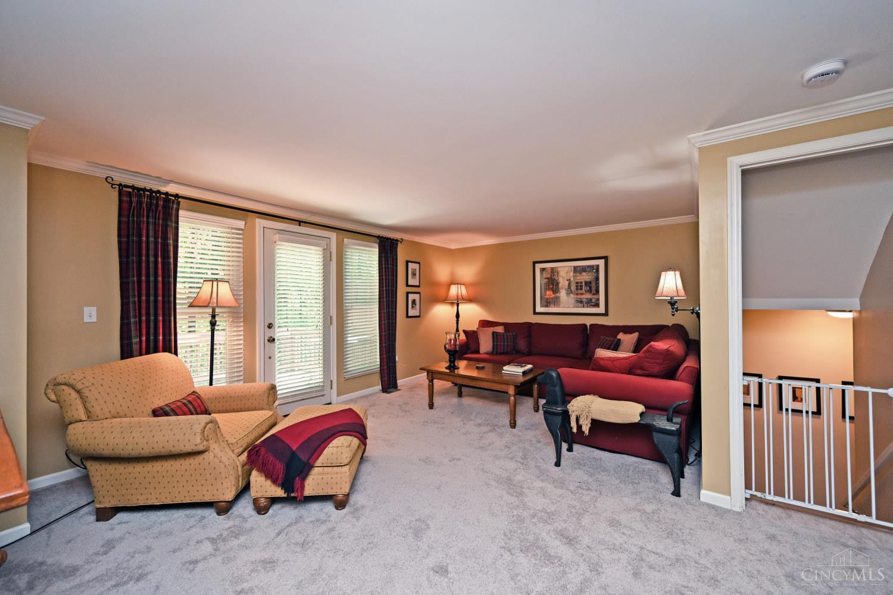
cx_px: 446
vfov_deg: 81.2
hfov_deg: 104.3
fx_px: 347
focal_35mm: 14
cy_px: 298
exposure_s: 1/60
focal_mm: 14
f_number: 4
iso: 320
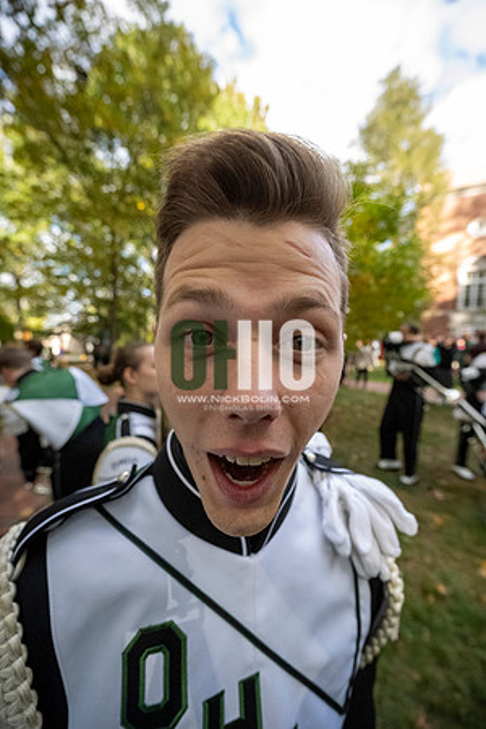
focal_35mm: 14
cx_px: 243
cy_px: 364
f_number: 4
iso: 5000
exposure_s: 1/4000
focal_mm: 14
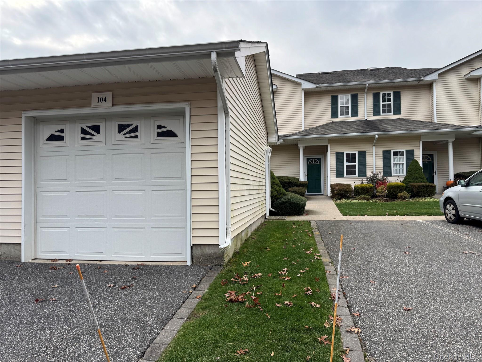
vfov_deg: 56.8
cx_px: 241
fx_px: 334
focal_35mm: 24
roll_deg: +1.1
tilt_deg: +0.8
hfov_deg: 71.6
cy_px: 181
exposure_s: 1/900
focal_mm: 6.76
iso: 80
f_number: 1.78
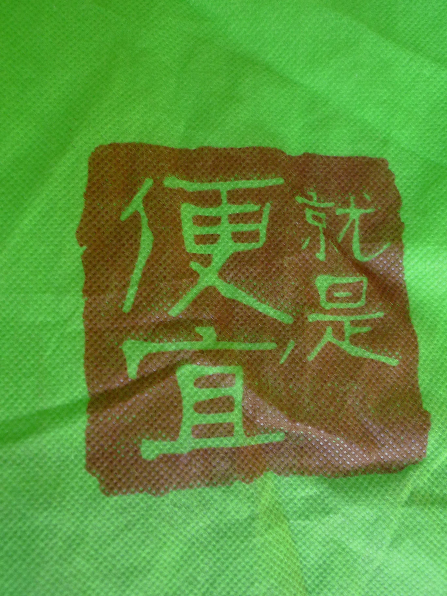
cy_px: 298
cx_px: 224
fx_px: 413
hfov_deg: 56.8
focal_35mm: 24
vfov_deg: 71.6
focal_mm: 5.1
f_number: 2
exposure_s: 1/30
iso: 200
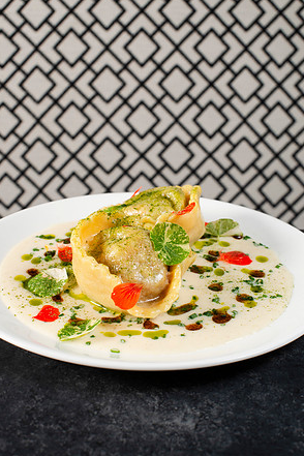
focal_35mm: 51
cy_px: 227
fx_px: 646
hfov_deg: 26.5
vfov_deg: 38.9
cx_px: 153
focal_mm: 50
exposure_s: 1/200
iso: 200
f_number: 9
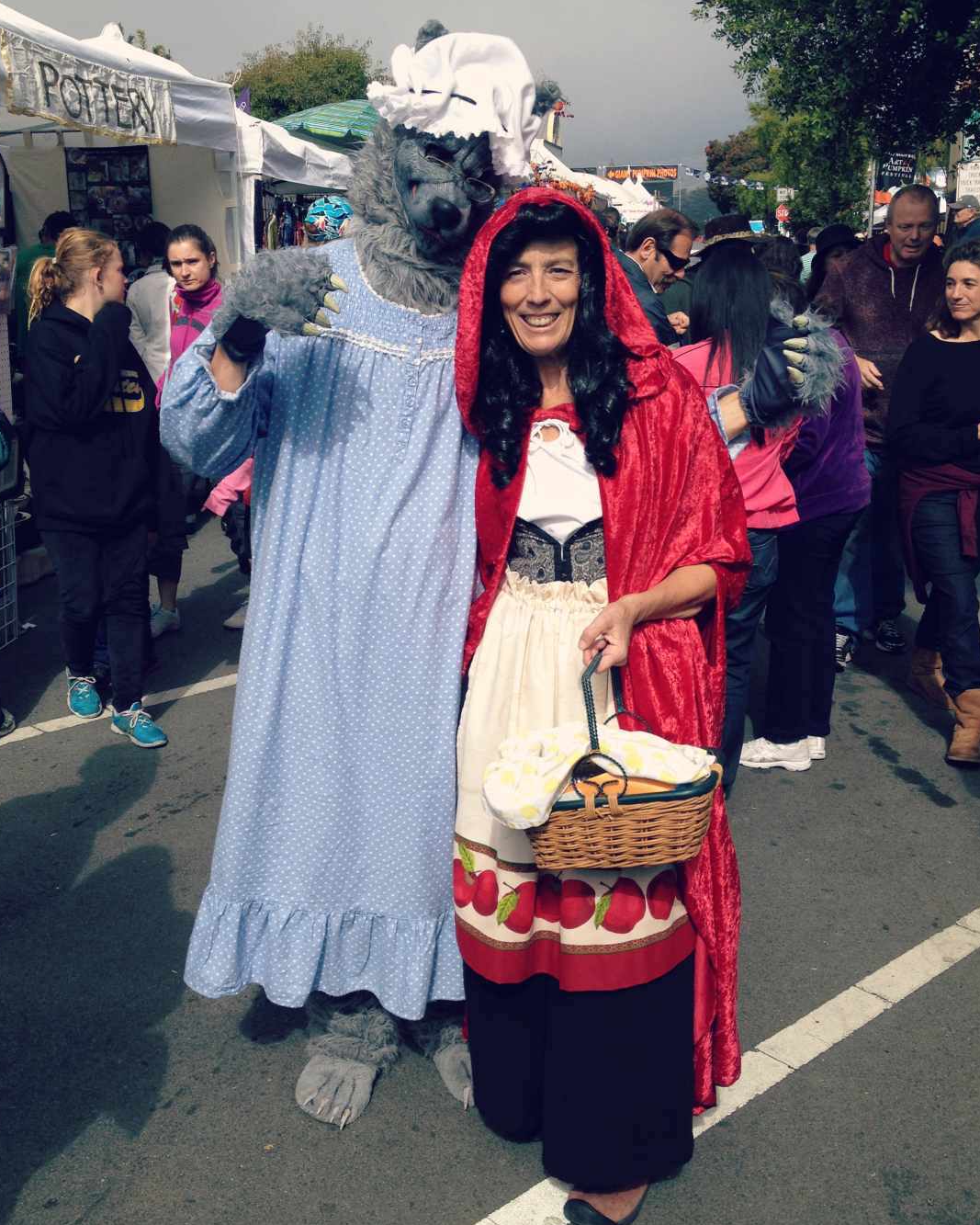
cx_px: 464
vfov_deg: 44.8
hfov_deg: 36.5
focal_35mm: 41
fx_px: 1486
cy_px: 602
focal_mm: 4.28
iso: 50
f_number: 2.4
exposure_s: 1/1842
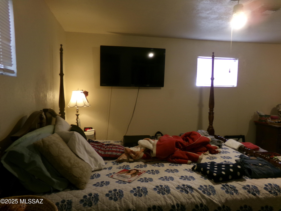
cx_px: 140
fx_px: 195
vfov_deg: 56.8
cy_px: 106
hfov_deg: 71.6
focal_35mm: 24
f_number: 3.7
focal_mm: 4.3
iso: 217
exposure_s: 1/17
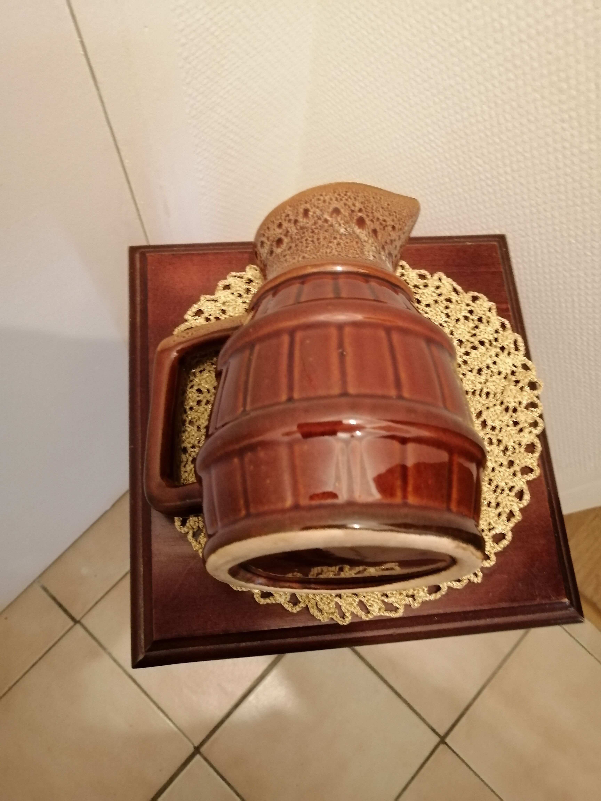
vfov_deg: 67.3
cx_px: 300
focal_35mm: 26
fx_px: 602
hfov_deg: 53.1
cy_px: 400
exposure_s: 1/20
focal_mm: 3.96
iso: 640
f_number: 1.8
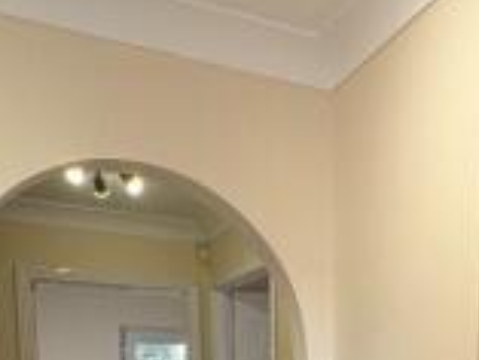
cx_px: 349
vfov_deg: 23.5
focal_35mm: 52
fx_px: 720
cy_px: 511
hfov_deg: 36.1
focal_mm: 2.22
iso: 80
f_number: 2.2
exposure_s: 1/100
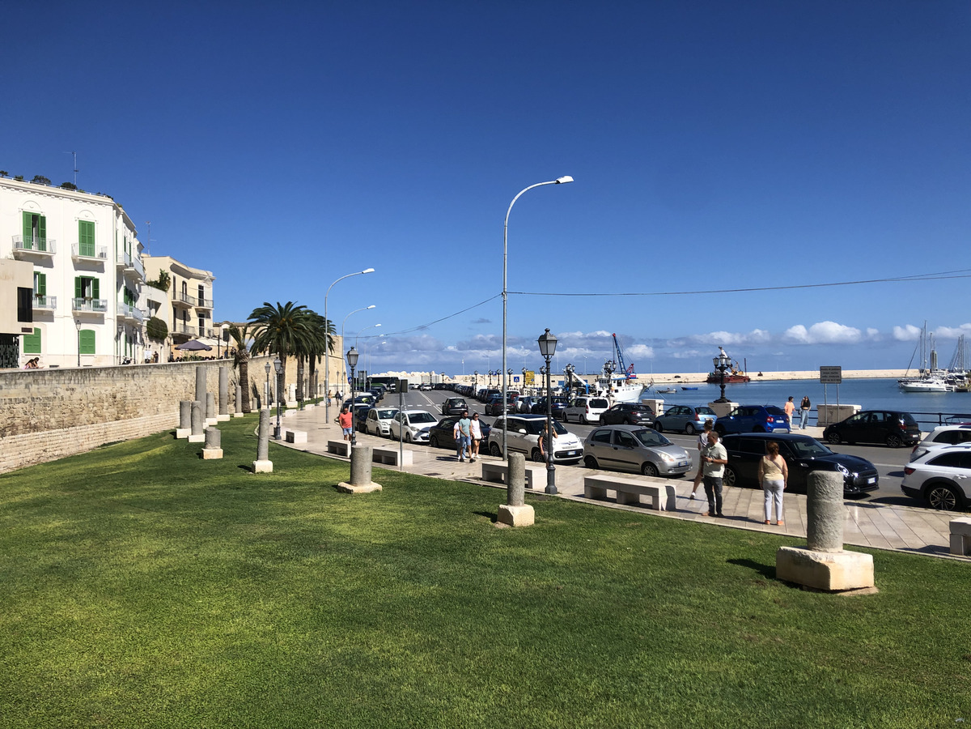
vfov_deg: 49.7
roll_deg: +1.7
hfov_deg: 63.4
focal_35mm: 28
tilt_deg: +0.8
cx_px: 486
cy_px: 364
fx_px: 785
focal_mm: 4
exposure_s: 1/3040
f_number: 1.8
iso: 20
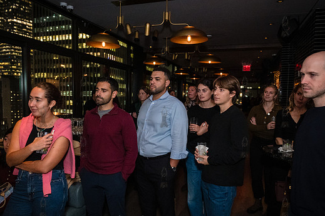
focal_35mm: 27
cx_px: 163
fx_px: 244
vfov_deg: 47.8
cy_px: 116
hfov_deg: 67.4
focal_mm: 24
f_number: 3.5
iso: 12800
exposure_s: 1/320
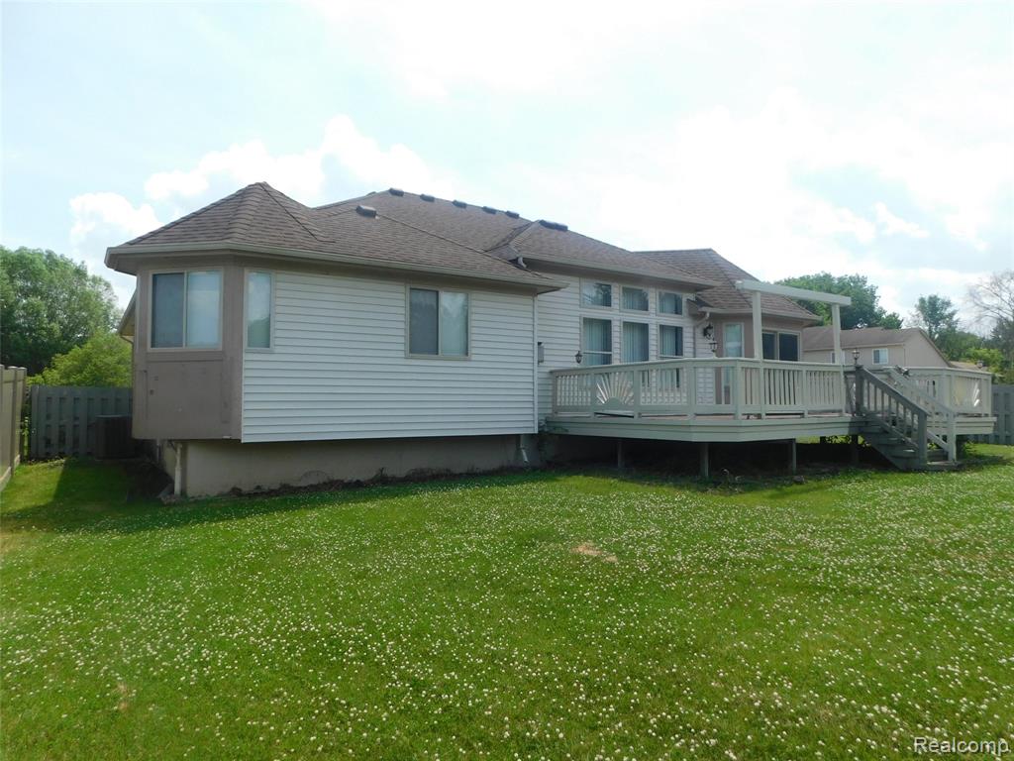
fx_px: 674
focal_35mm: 23
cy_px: 380
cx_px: 507
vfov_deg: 58.9
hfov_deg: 73.9
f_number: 3
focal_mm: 4
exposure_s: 1/1250
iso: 125
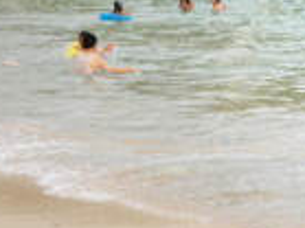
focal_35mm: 164
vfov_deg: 9.1
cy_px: 130
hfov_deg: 11.6
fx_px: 1440
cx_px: 443
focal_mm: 35
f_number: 1.8
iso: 400
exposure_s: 1/4000
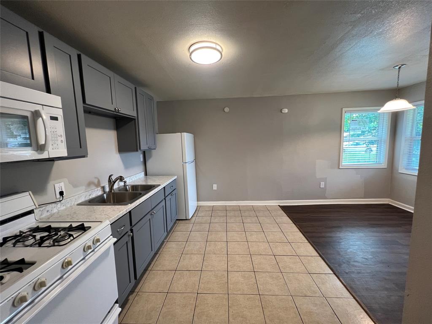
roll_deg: +1.1
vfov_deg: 89.9
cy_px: 162
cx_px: 216
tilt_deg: -7.5
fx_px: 162
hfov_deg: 106.2
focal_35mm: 13
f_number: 1.8
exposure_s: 1/60
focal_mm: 1.57
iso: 200
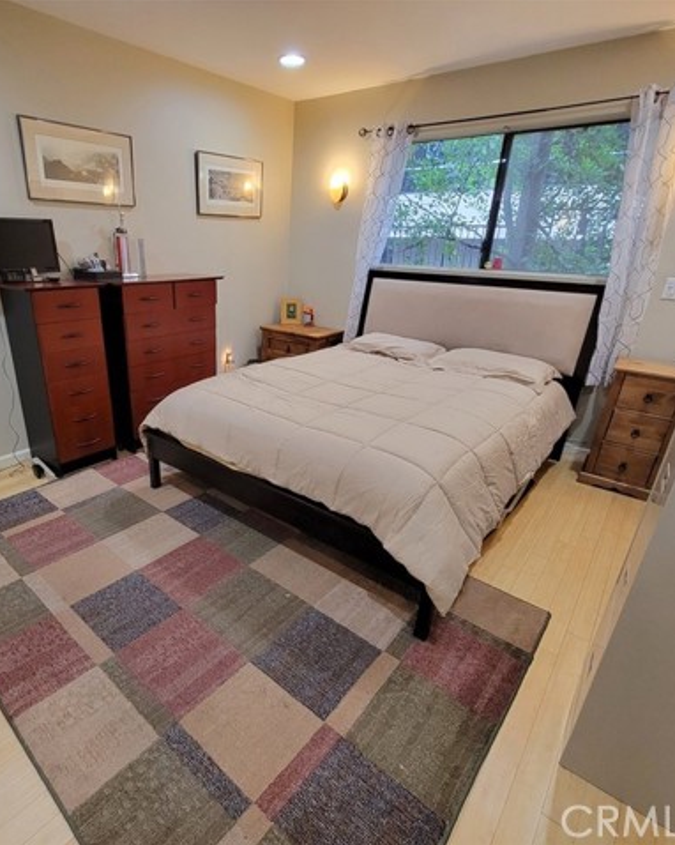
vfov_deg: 89.7
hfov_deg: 75.9
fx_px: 425
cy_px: 422
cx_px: 263
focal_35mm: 17
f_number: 2.2
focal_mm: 2.2
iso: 400
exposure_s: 1/60
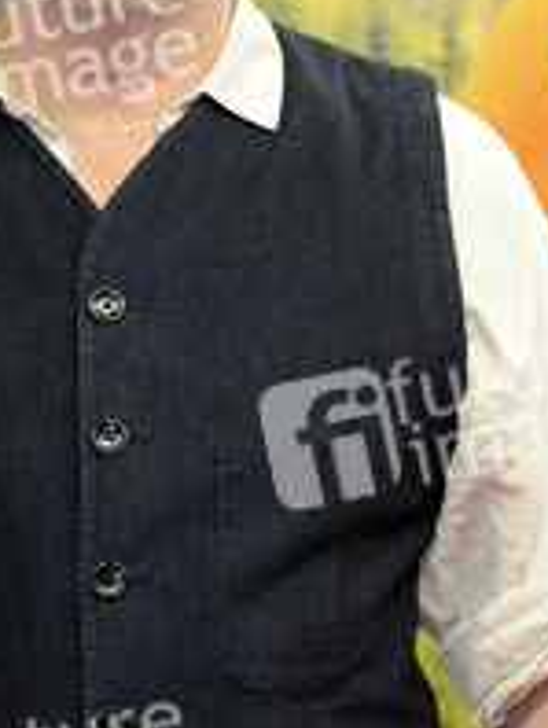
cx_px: 116
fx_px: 2864
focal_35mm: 136
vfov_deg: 14.5
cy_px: 239
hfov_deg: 10.9
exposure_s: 1/160
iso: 1600
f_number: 6.3
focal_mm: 70
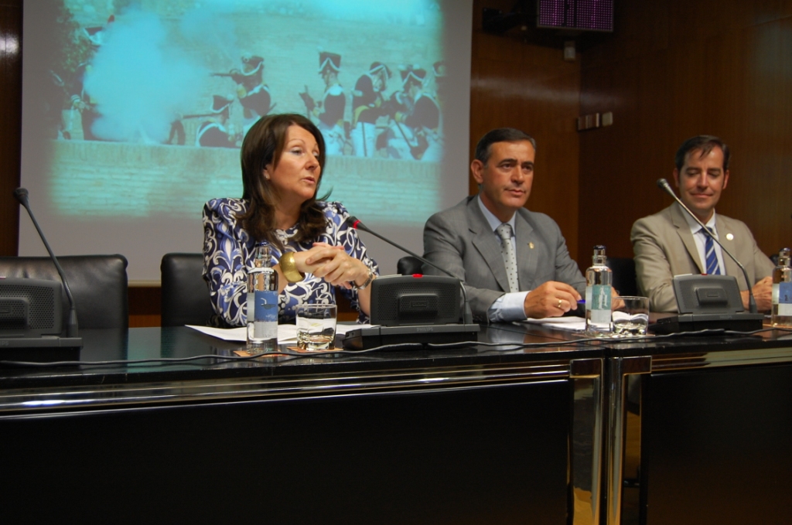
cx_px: 396
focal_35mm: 39
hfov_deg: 49.6
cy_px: 262
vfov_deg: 34.1
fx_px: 857
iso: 400
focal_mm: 26
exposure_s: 1/40
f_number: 4.2
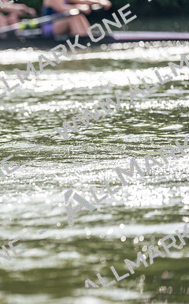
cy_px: 152
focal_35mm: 292
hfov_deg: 4.5
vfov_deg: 7.2
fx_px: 2411
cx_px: -3
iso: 220
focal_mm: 190
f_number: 4
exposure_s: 1/1250
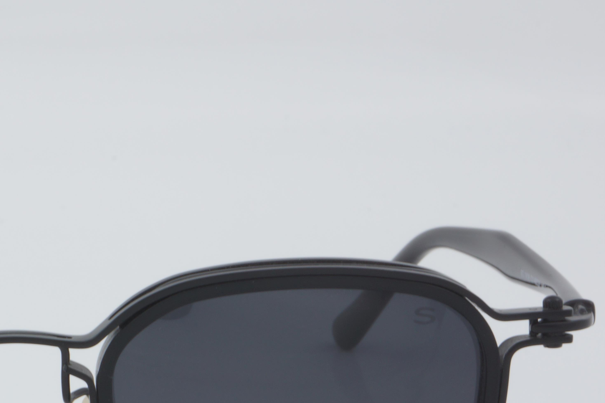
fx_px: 2840
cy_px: 403
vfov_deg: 8.1
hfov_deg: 12.0
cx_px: 8
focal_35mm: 169
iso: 100
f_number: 32
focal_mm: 55
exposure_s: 1/4
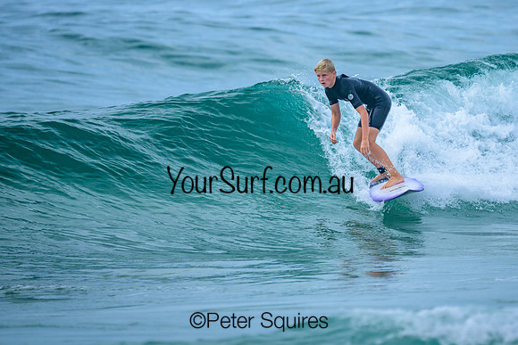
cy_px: 122
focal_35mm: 1073
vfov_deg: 1.3
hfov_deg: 1.9
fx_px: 15442
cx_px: 309
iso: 450
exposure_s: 1/3200
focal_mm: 800
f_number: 6.3
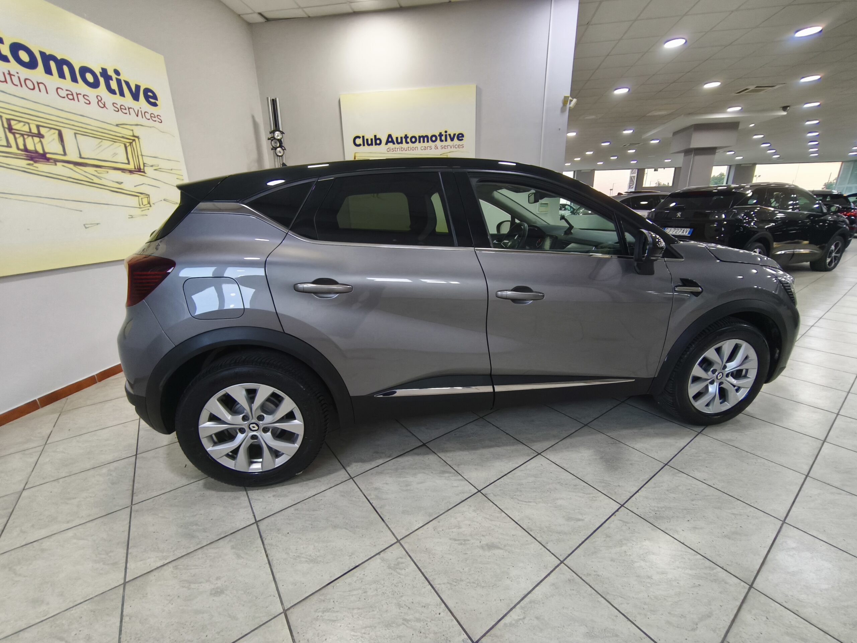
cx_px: 428
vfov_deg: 81.7
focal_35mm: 15
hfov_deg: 98.2
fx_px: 371
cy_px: 322
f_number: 2.2
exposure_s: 1/25
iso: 640
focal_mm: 1.91
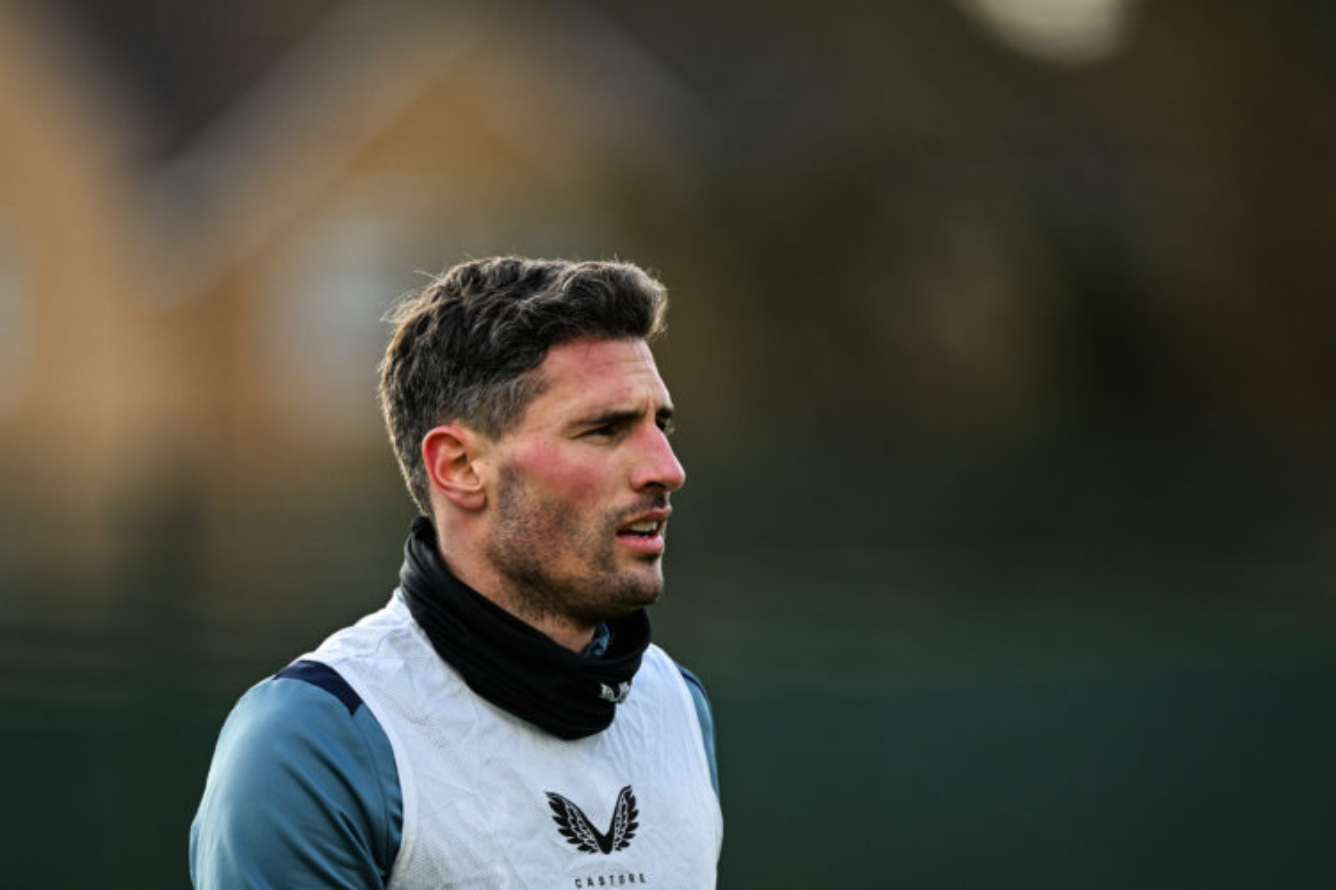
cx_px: 668
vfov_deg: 2.5
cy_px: 445
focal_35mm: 560
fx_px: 20781
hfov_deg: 3.7
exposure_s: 1/2000
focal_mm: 560
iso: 1000
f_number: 4
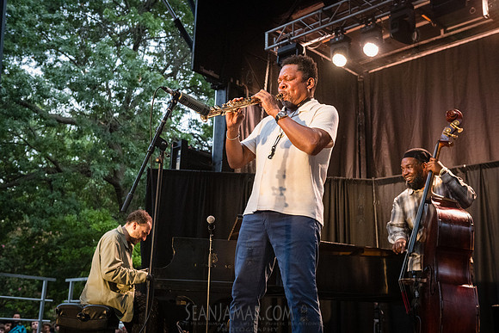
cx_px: 250
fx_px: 610
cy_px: 166
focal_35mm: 44
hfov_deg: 44.5
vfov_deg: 30.5
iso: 8000
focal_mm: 44
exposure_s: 1/400
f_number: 5
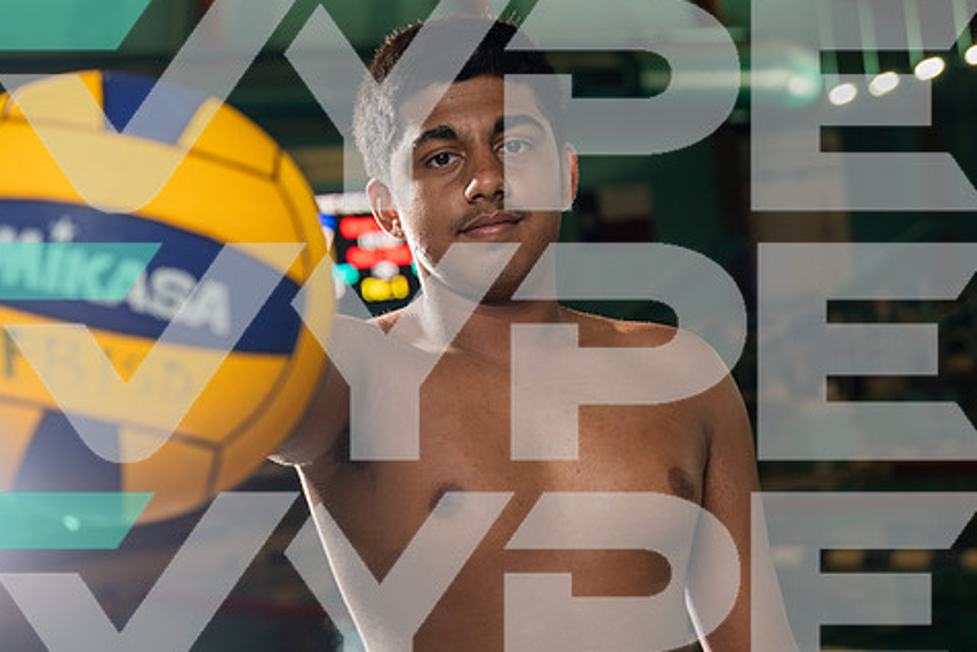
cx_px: 471
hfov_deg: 28.1
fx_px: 1954
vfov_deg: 18.9
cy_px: 353
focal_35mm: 72
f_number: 4
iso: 500
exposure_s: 1/250
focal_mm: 59
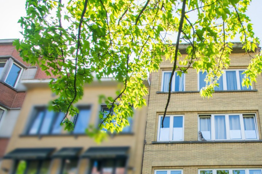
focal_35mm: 24
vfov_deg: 50.1
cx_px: 198
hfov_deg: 68.7
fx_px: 175
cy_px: 138
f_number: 10
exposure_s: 1/200
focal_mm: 10
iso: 400
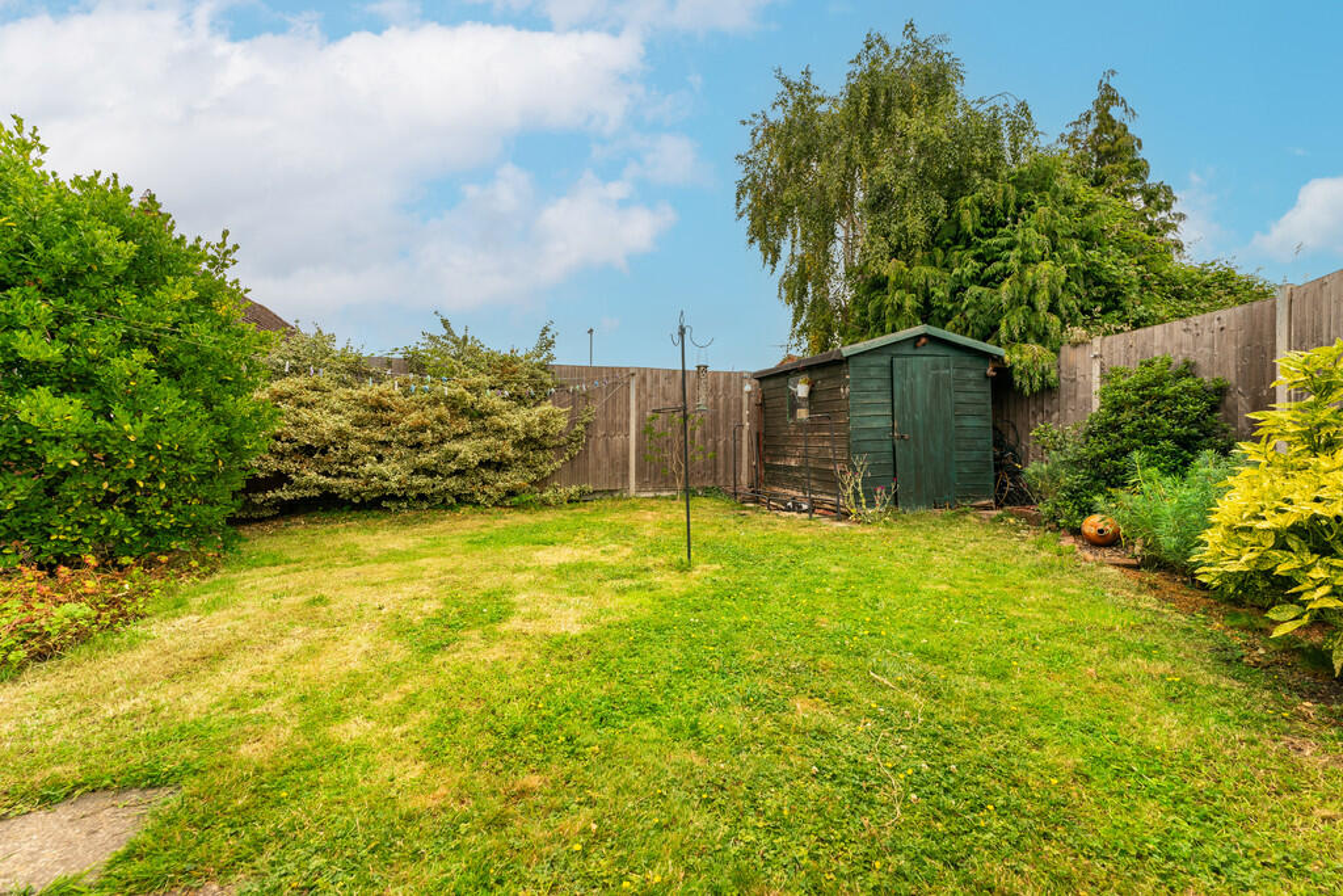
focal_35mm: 14
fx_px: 522
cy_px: 448
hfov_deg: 104.2
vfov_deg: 81.2
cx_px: 672
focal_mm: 14
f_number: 8
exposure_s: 1/125
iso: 640
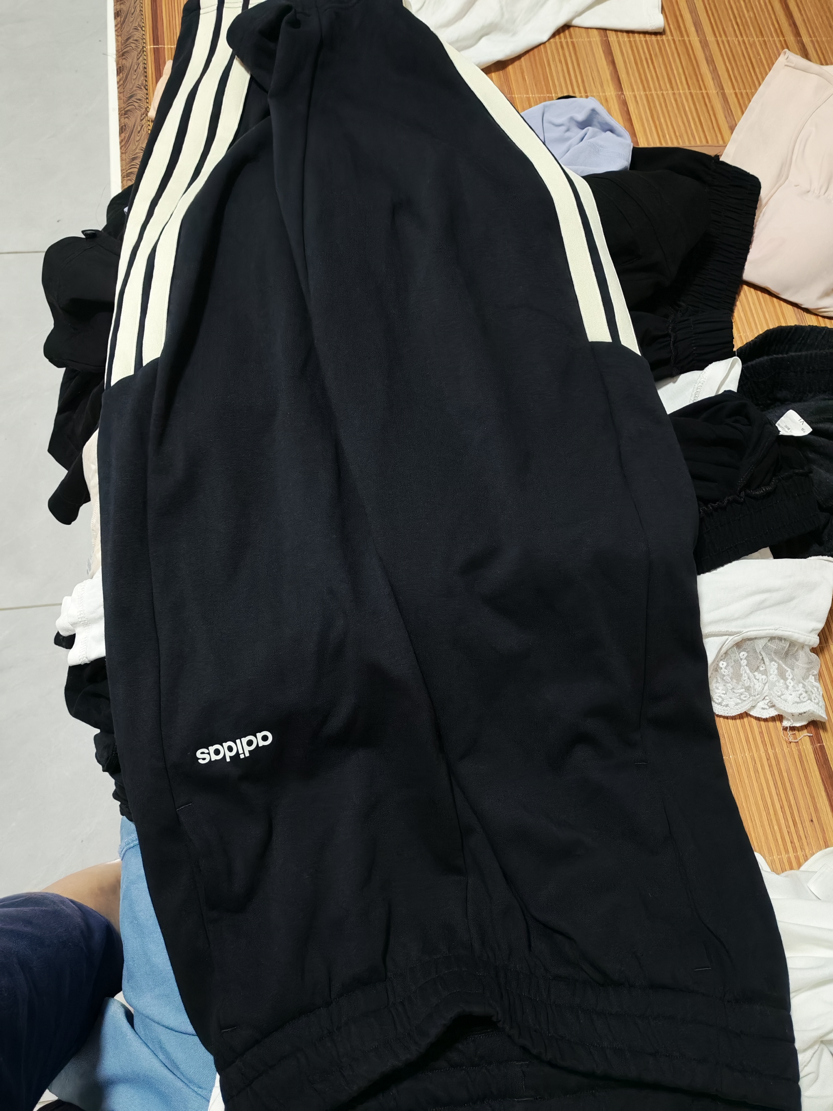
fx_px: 866
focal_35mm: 27
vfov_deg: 65.3
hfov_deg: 51.4
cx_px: 416
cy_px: 556
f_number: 1.95
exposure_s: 1/50
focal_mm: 5.52
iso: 1000
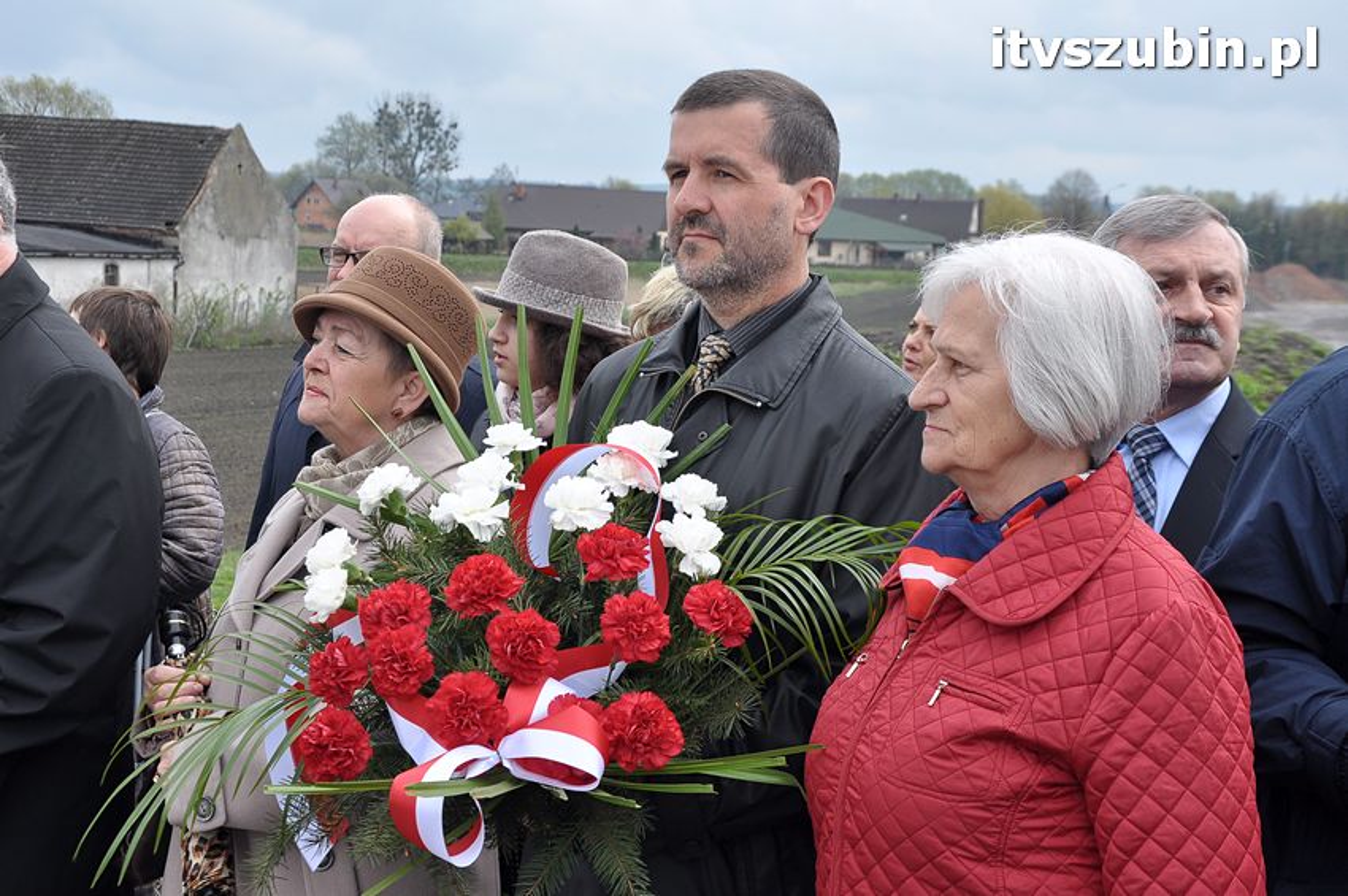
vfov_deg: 21.5
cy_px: 448
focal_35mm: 63
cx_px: 674
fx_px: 2357
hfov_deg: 31.9
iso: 320
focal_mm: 42
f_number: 9
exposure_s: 1/320
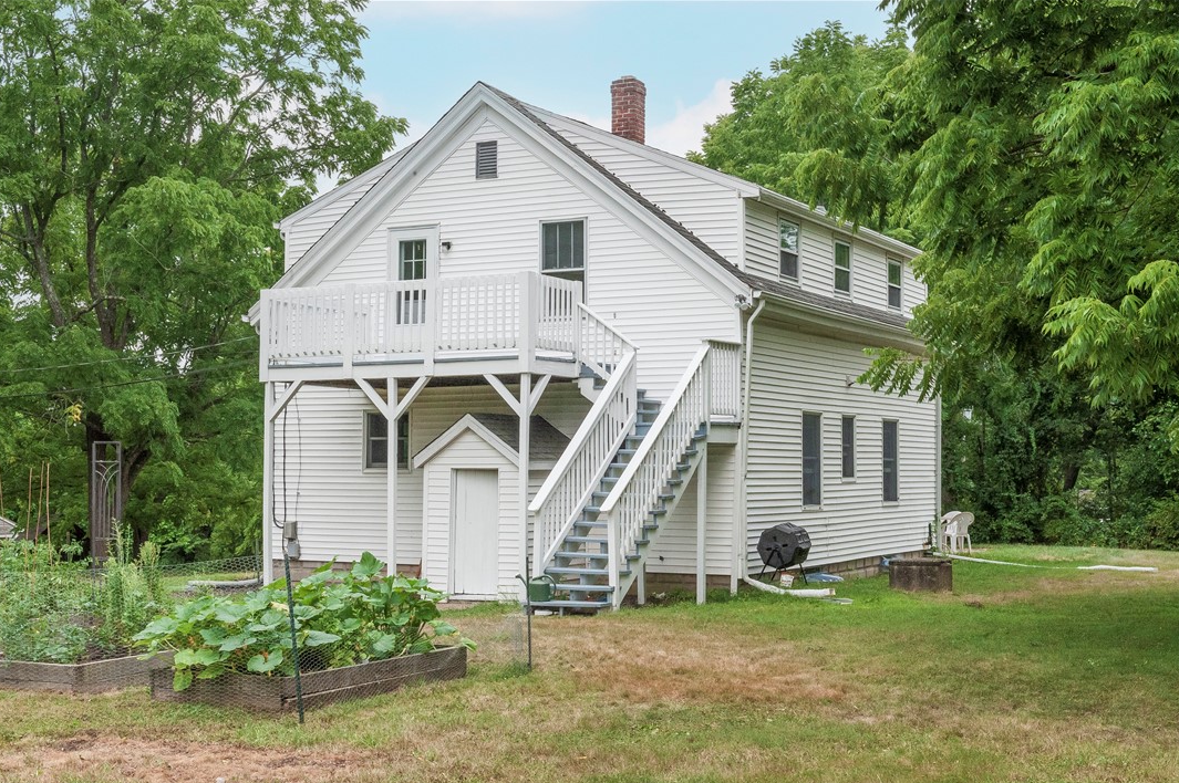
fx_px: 1603
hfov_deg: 40.4
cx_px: 586
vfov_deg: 27.5
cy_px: 399
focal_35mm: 49
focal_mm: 48
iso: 1000
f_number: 22
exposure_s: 1/320
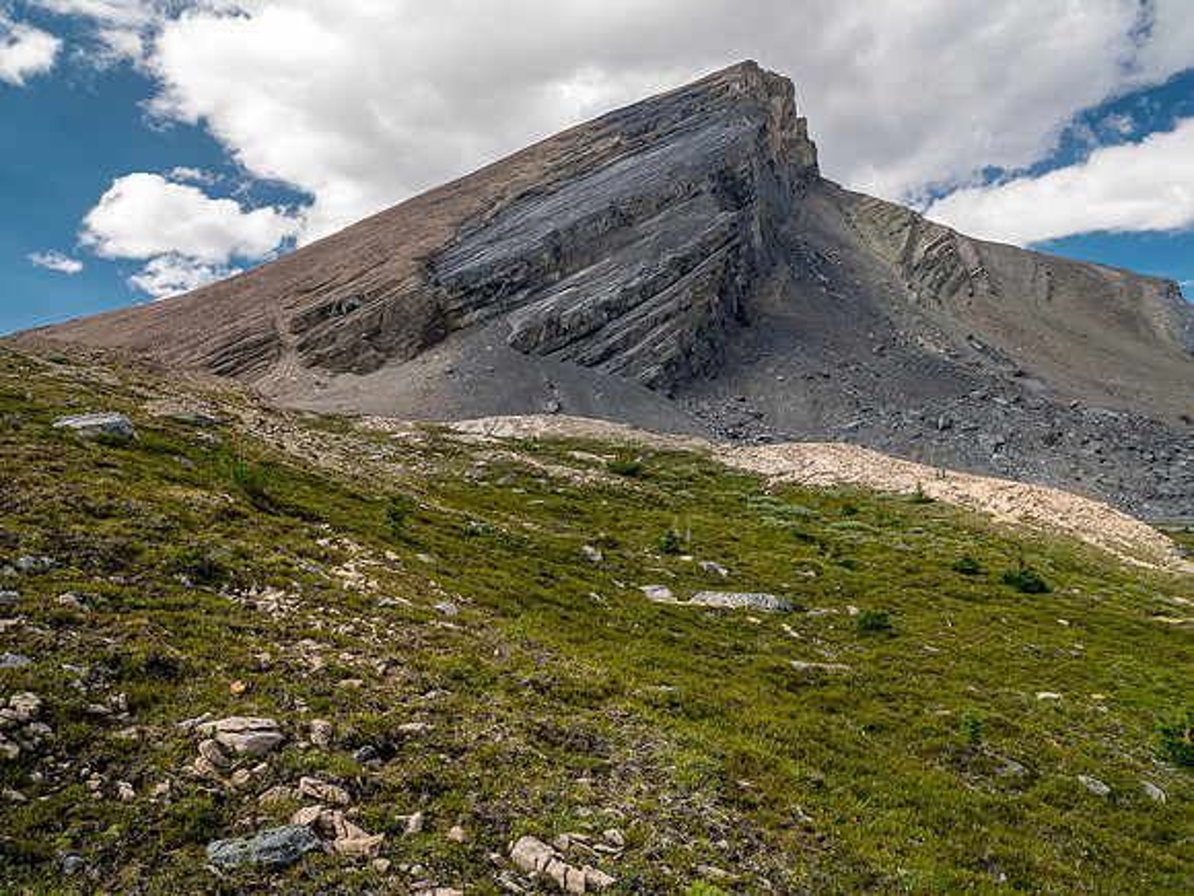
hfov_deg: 71.6
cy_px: 448
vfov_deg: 56.8
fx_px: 828
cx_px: 597
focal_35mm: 24
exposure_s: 1/80
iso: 200
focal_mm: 12
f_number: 8
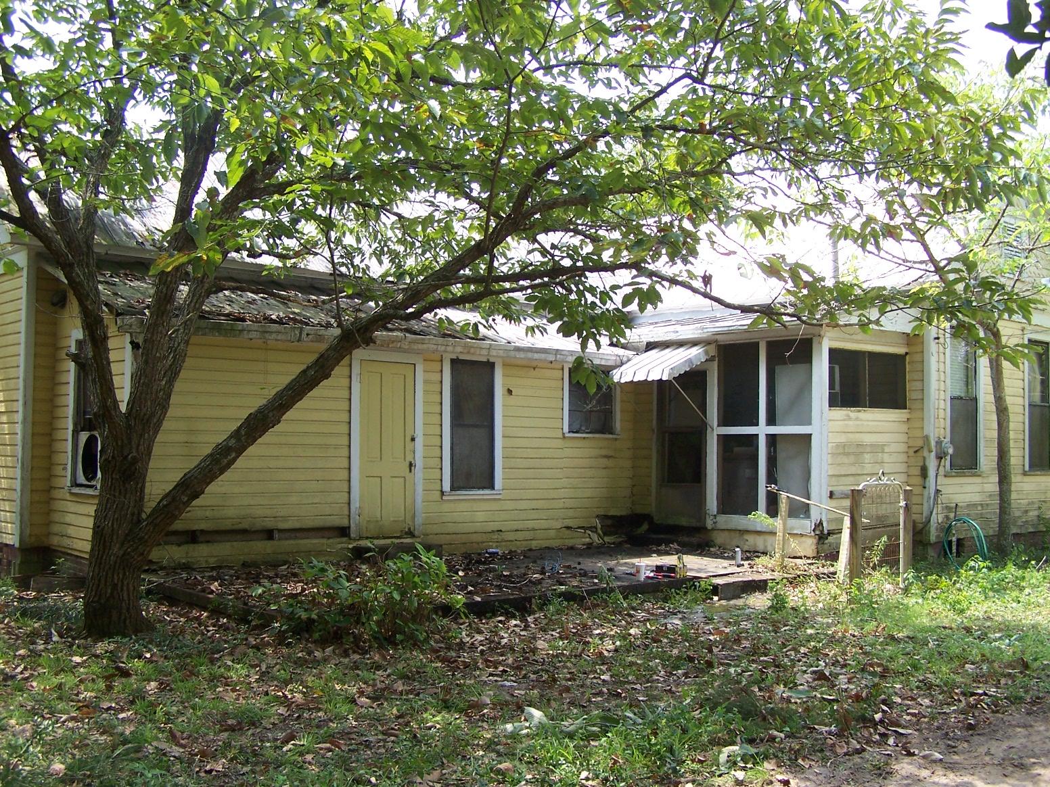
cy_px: 394
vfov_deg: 37.7
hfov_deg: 49.0
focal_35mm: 38
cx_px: 525
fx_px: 1153
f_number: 2.8
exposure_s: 1/160
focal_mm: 6.3
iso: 80
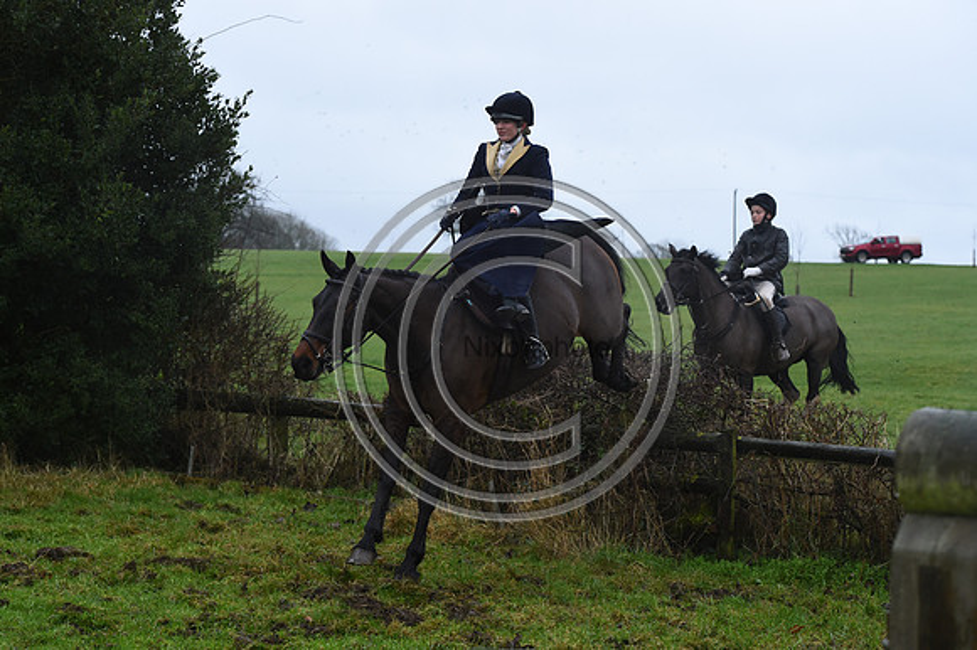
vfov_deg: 15.2
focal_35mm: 90
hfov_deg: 22.6
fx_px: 2441
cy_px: 325
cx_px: 488
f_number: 6.3
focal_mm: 90
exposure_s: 1/1250
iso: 2500
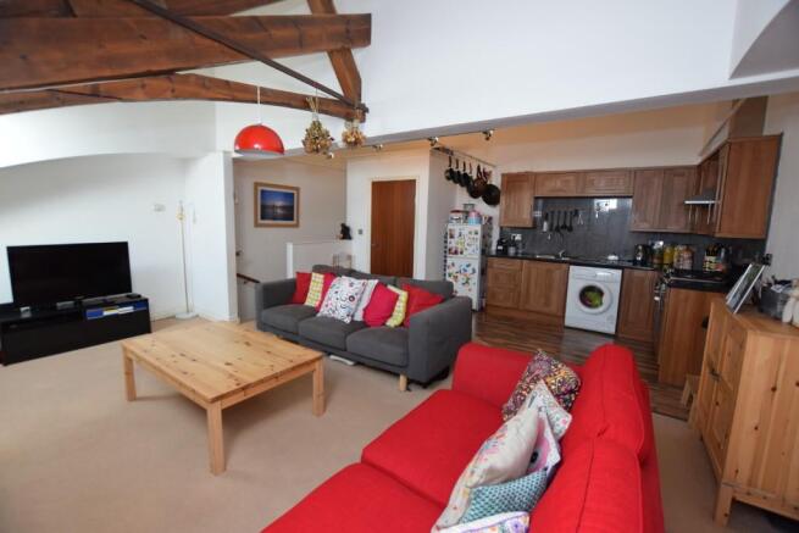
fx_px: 333
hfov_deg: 100.4
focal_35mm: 15
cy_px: 266
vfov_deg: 77.4
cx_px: 400
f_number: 4
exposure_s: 1/60
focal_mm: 10
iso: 640
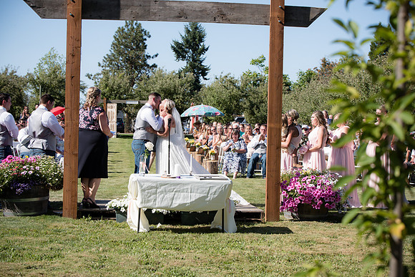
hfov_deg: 28.8
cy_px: 138
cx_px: 208
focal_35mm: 70
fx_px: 807
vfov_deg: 19.5
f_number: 6.3
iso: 125
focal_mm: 70
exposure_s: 1/400
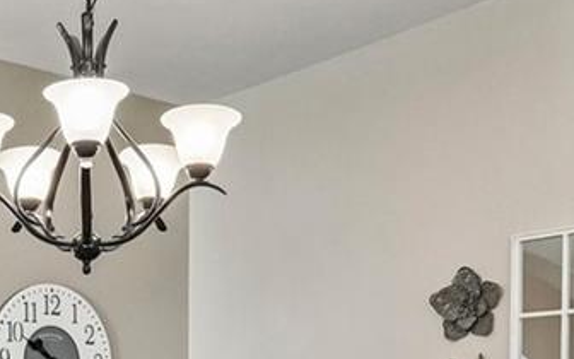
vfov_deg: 18.0
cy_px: 450
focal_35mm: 68
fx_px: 1064
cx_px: -14
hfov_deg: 28.2
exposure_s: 1/8
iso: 400
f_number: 8
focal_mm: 14
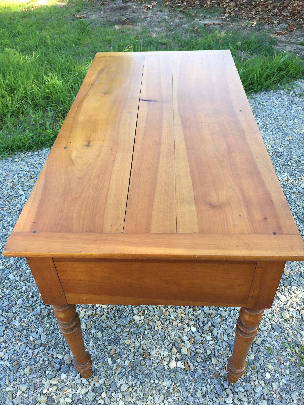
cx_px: 152
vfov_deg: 61.7
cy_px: 202
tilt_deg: -45.3
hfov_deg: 48.2
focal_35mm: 29
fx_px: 340
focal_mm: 4.15
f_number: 2.2
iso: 32
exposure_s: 1/125
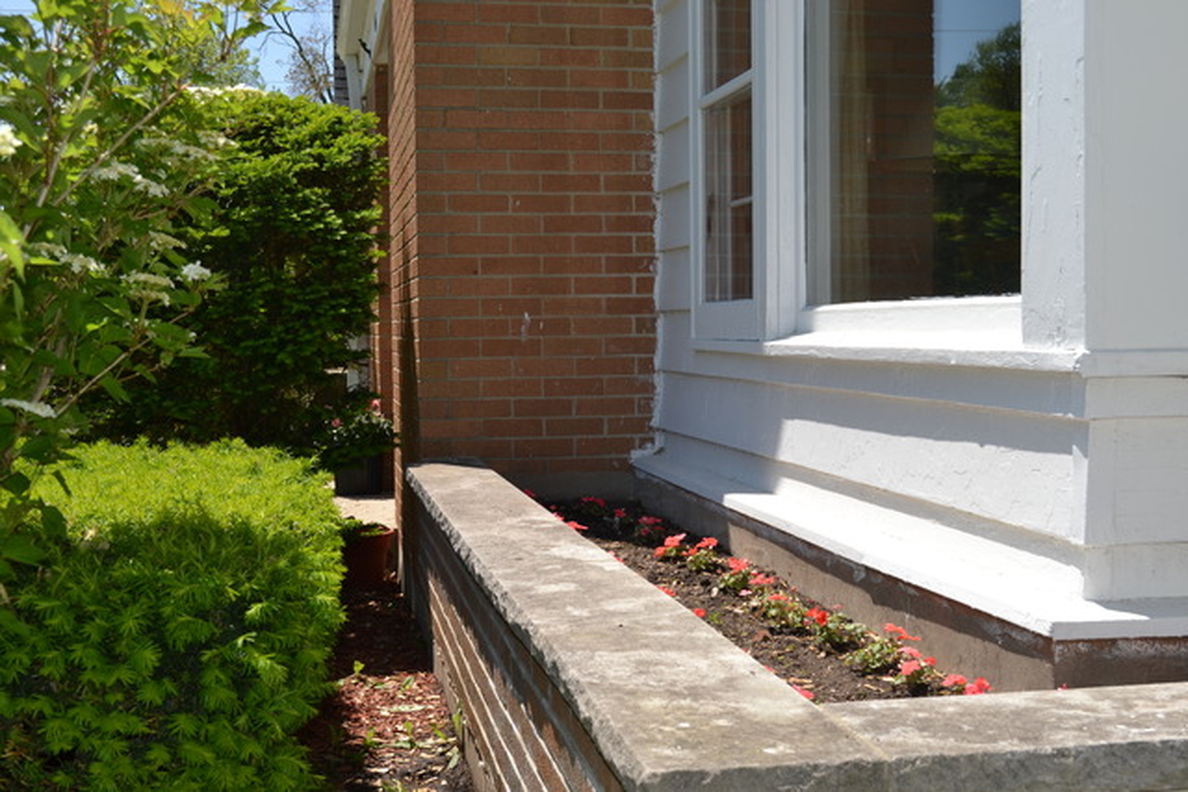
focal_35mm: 48
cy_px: 396
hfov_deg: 41.1
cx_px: 594
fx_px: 1584
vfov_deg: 28.1
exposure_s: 1/200
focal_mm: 32
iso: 100
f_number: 8
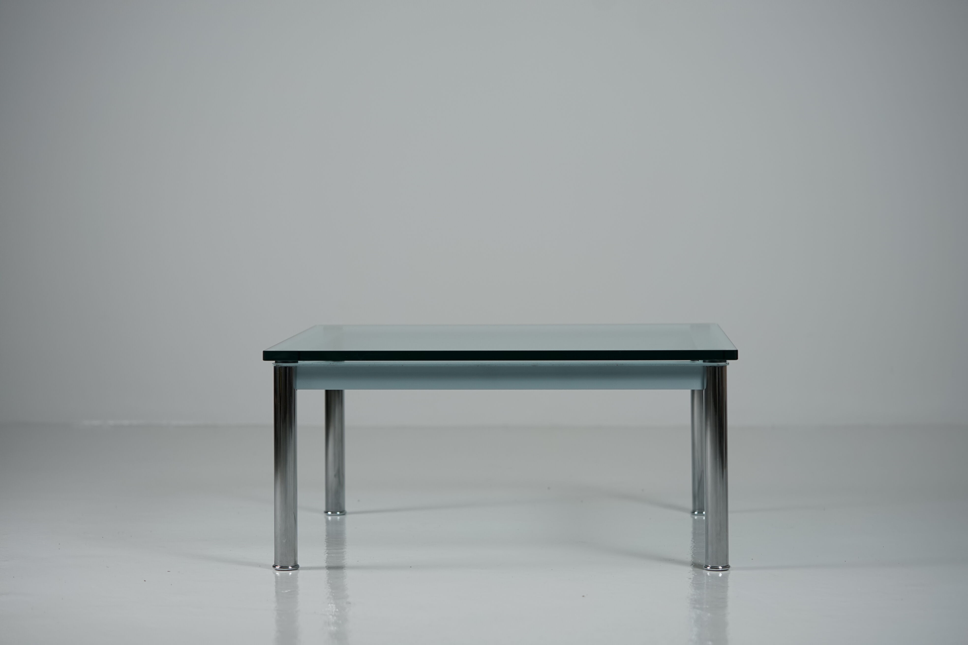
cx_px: 484
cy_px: 322
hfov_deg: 22.6
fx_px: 2420
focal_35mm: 90
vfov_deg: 15.2
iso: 320
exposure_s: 1/100
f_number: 3.5
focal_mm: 90
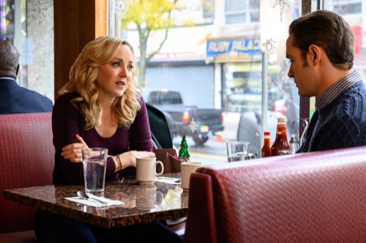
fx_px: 711
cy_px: 122
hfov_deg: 28.9
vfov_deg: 19.4
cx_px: 183
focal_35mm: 70
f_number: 5.6
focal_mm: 70
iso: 3200
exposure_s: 1/200
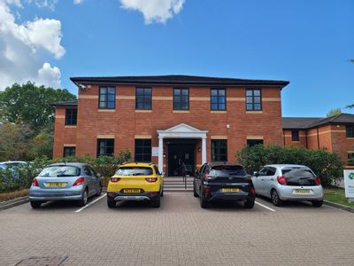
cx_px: 177
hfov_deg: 69.4
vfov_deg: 54.9
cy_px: 133
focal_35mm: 25
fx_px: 256
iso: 16
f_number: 1.8
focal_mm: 7
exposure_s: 1/350
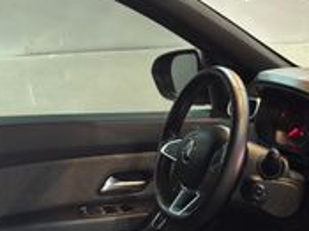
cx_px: 388
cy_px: 302
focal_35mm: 70
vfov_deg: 19.4
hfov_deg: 24.6
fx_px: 624
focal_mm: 5.96
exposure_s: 1/30
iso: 1000
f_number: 1.6
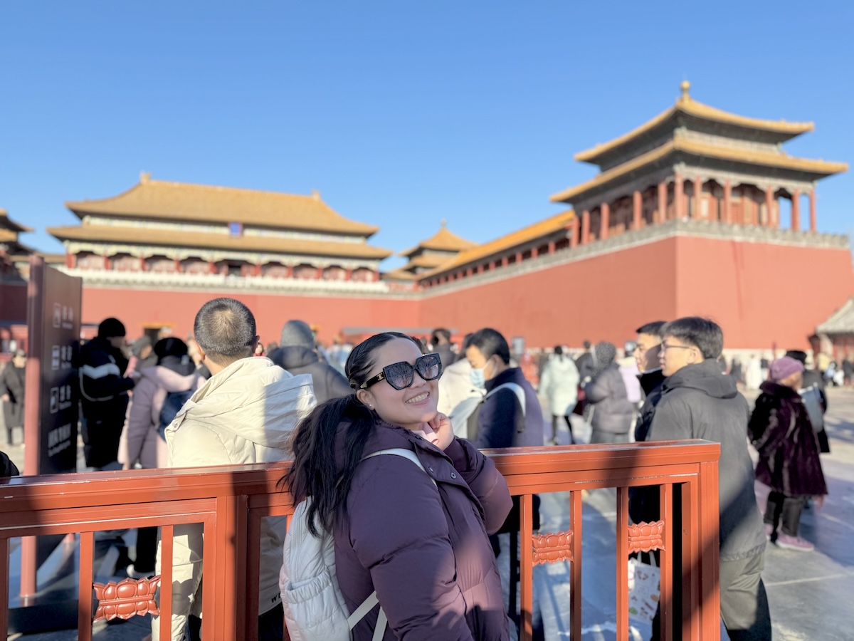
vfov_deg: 56.8
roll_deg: -0.3
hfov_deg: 71.6
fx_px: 592
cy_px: 320
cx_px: 427
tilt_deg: +2.7
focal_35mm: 24
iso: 80
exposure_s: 1/4405
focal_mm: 6.76
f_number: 1.78
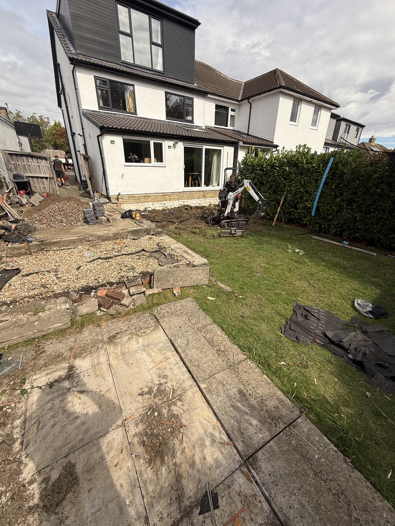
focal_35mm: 14
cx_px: 198
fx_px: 213
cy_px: 263
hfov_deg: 85.7
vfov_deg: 102.1
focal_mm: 2.22
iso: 20
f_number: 2.2
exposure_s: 1/770
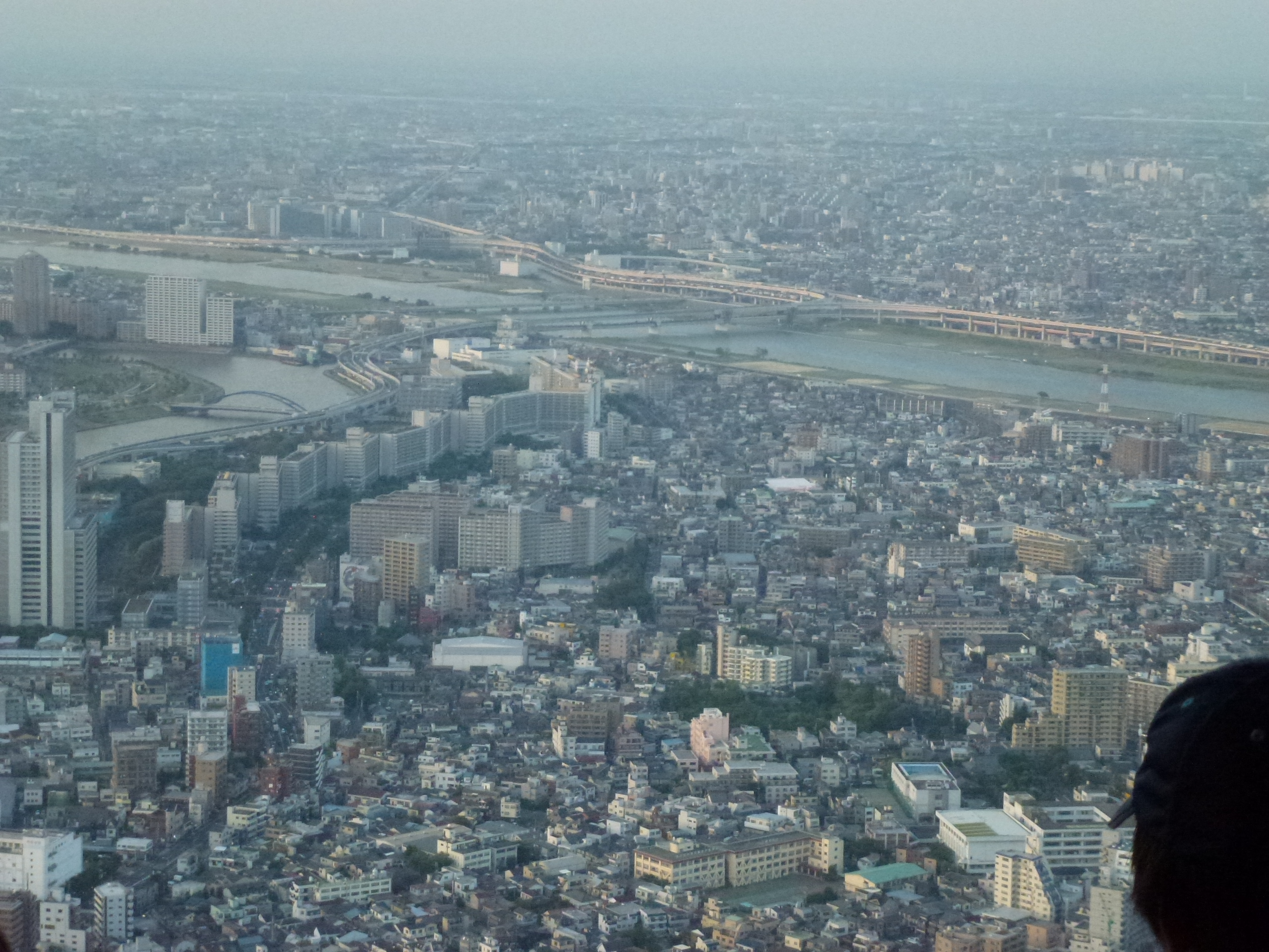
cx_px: 634
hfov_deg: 23.8
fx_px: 3006
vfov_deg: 18.0
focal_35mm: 82
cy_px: 476
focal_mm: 14.8
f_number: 4.8
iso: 640
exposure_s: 1/160
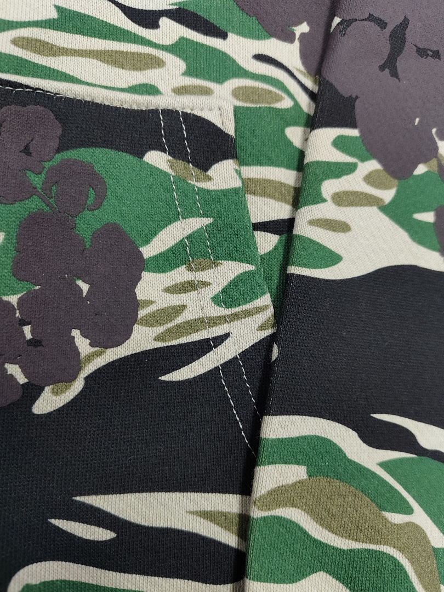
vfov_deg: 71.6
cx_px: 222
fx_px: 410
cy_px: 296
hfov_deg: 56.8
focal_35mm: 24
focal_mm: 5.56
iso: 1547
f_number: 1.88
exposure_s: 1/100
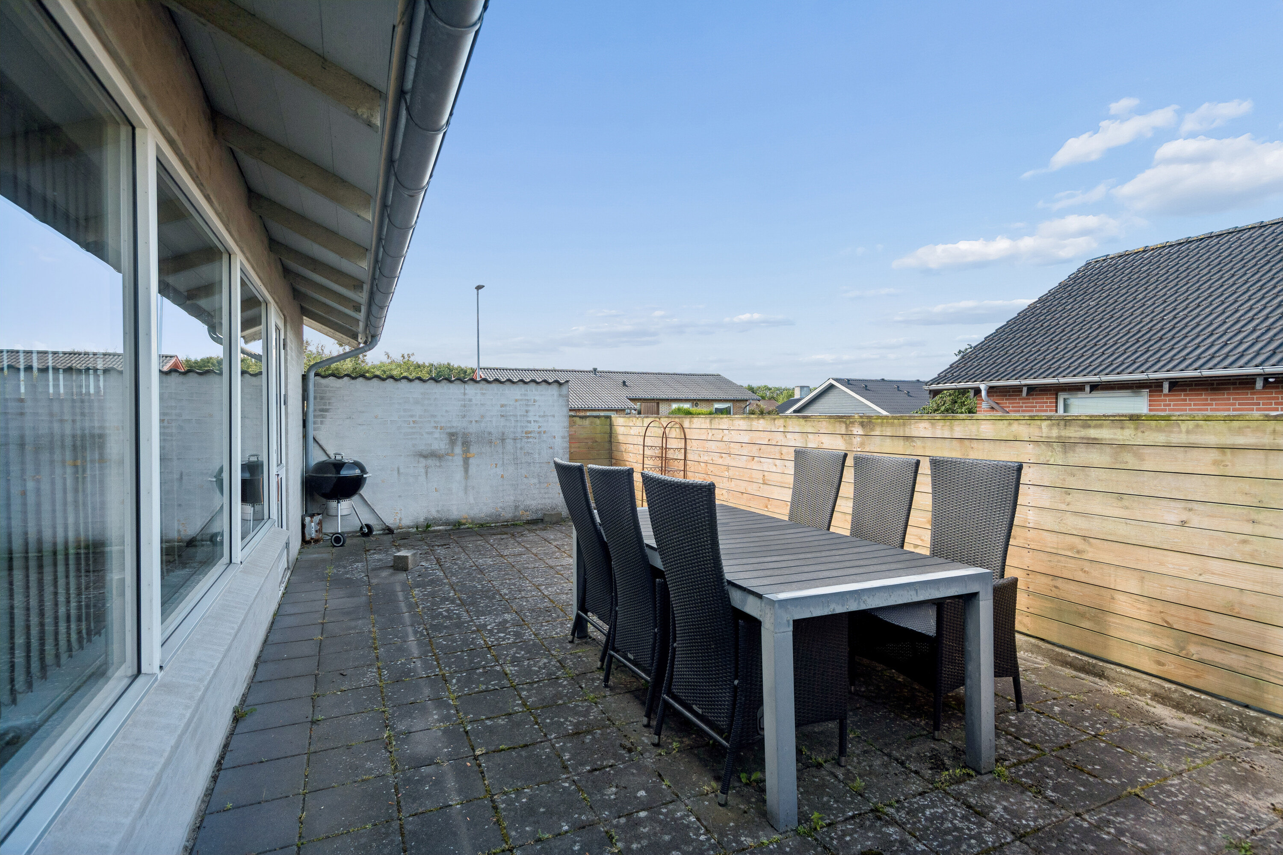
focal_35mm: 18
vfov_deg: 67.4
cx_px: 642
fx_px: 641
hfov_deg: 90.0
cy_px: 428
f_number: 5
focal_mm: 18
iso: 320
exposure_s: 1/640
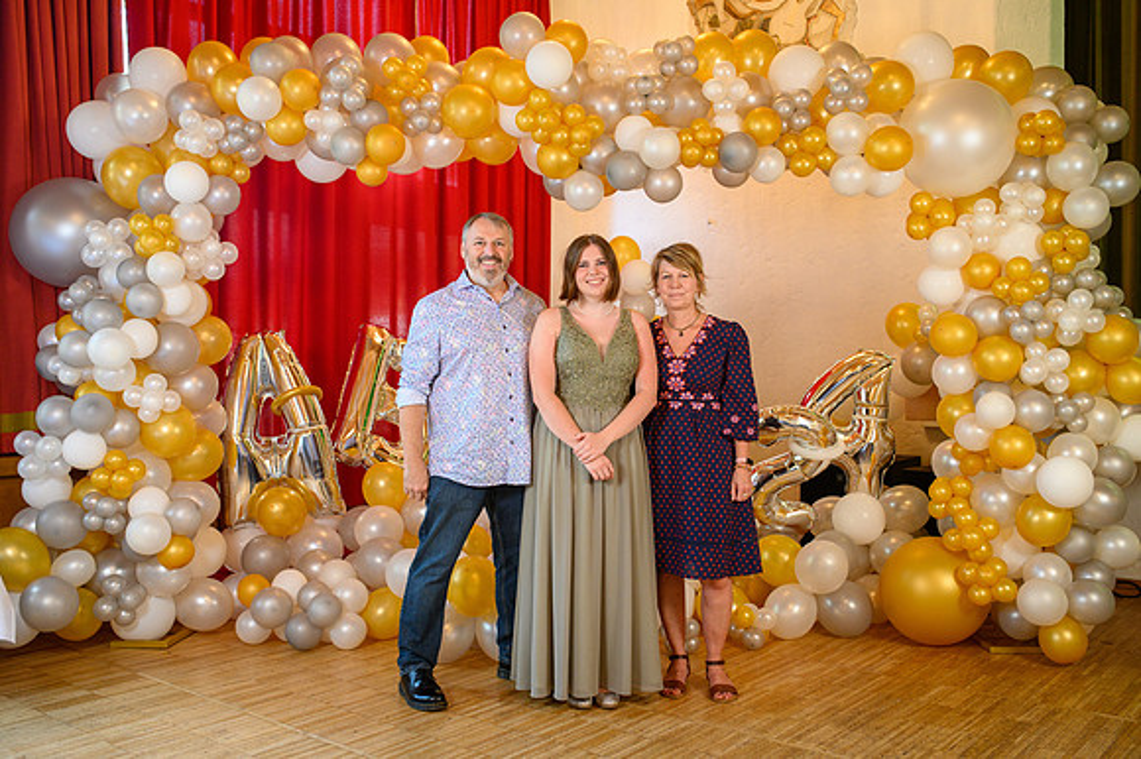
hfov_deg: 54.5
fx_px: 1109
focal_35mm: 35
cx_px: 570
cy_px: 380
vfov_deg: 37.8
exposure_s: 1/100
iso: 1250
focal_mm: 35
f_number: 3.5
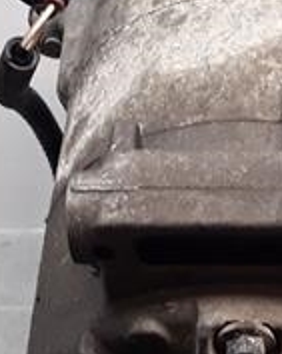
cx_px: 260
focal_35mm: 99
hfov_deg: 15.3
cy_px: 298
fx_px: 1036
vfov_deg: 19.2
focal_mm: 2.91
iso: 64
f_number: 1.9
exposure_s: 1/50
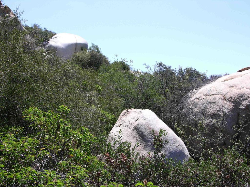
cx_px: 125
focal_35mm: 35
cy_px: 94
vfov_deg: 40.7
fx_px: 253
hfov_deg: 52.6
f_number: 8
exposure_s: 1/106
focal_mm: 8.9
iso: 50
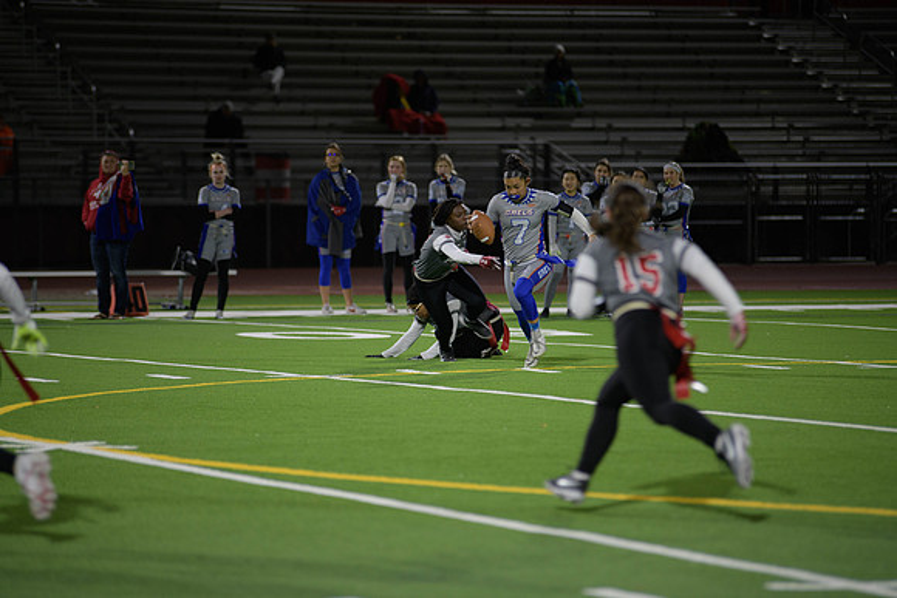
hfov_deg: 10.3
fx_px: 4984
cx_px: 448
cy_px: 299
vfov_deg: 6.9
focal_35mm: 200
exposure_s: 1/200
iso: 720
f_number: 2.8
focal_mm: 200
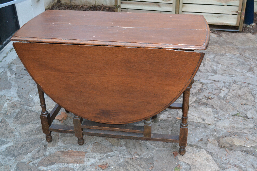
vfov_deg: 29.9
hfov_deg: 43.6
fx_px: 321
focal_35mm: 45
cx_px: 128
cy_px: 86
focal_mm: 30
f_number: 4.5
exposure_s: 1/60
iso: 2200
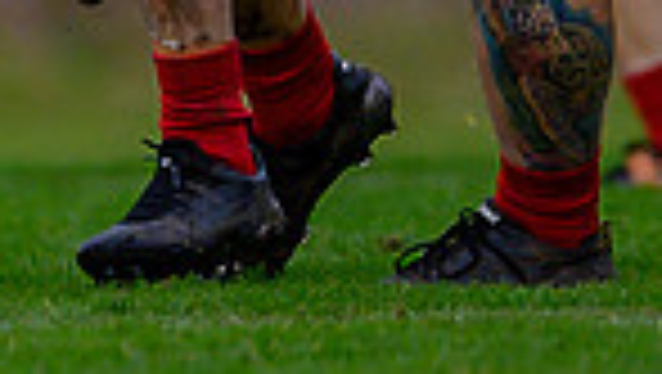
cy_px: -121
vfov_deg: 0.3
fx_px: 81769
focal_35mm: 4654
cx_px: -664
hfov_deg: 0.5
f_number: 4
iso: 200
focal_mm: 500
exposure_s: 1/1250
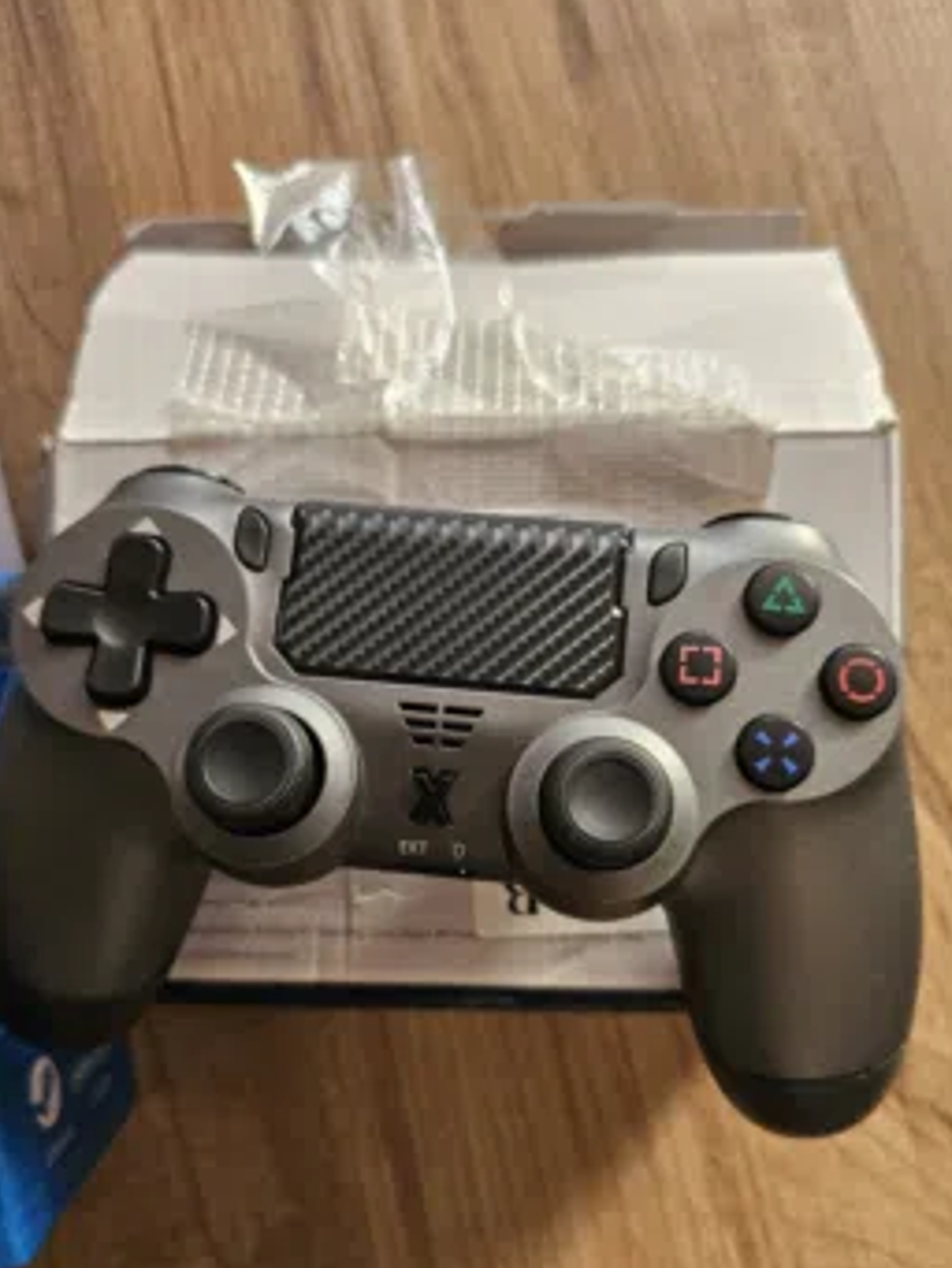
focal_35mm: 27
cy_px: 707
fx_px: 989
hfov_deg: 51.4
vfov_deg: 65.1
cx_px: 461
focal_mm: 6.3
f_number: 1.7
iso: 250
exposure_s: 1/100
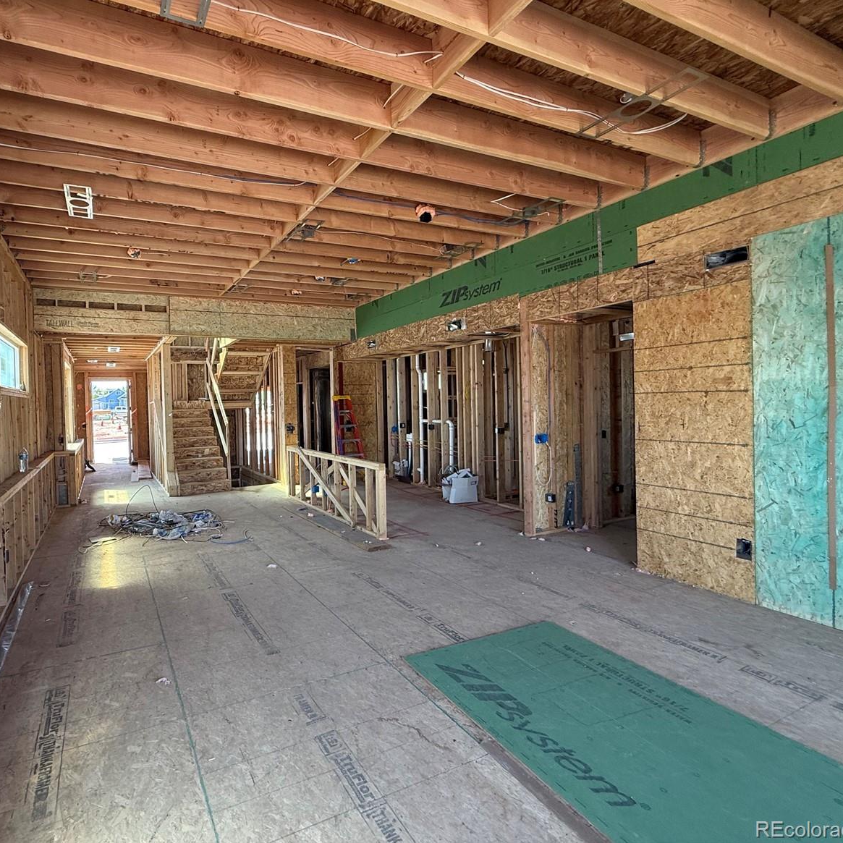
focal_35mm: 17
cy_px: 410
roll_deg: +2.1
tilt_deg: -2.1
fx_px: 468
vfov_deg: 83.9
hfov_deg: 81.6
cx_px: 294
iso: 125
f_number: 2.2
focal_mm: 2.22
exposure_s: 1/99
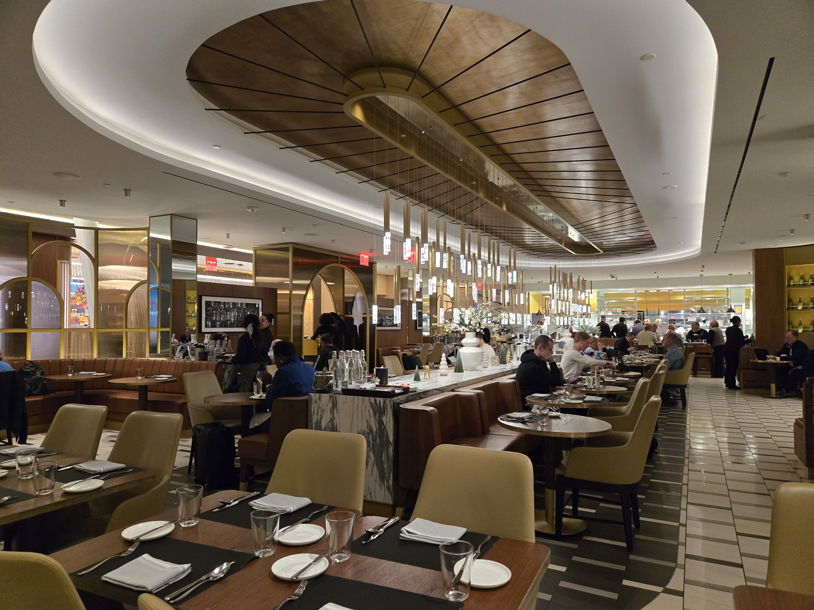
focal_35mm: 23
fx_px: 541
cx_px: 407
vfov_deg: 58.9
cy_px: 305
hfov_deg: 73.9
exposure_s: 1/120
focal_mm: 5.4
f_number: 1.8
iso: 640
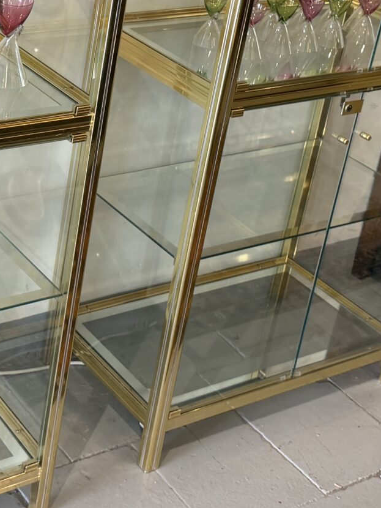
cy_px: 92
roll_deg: -7.2
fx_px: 1085
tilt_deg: -20.8
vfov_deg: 25.8
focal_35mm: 74
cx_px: 40
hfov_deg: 19.6
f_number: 1.78
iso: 125
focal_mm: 6.76
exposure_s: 1/50
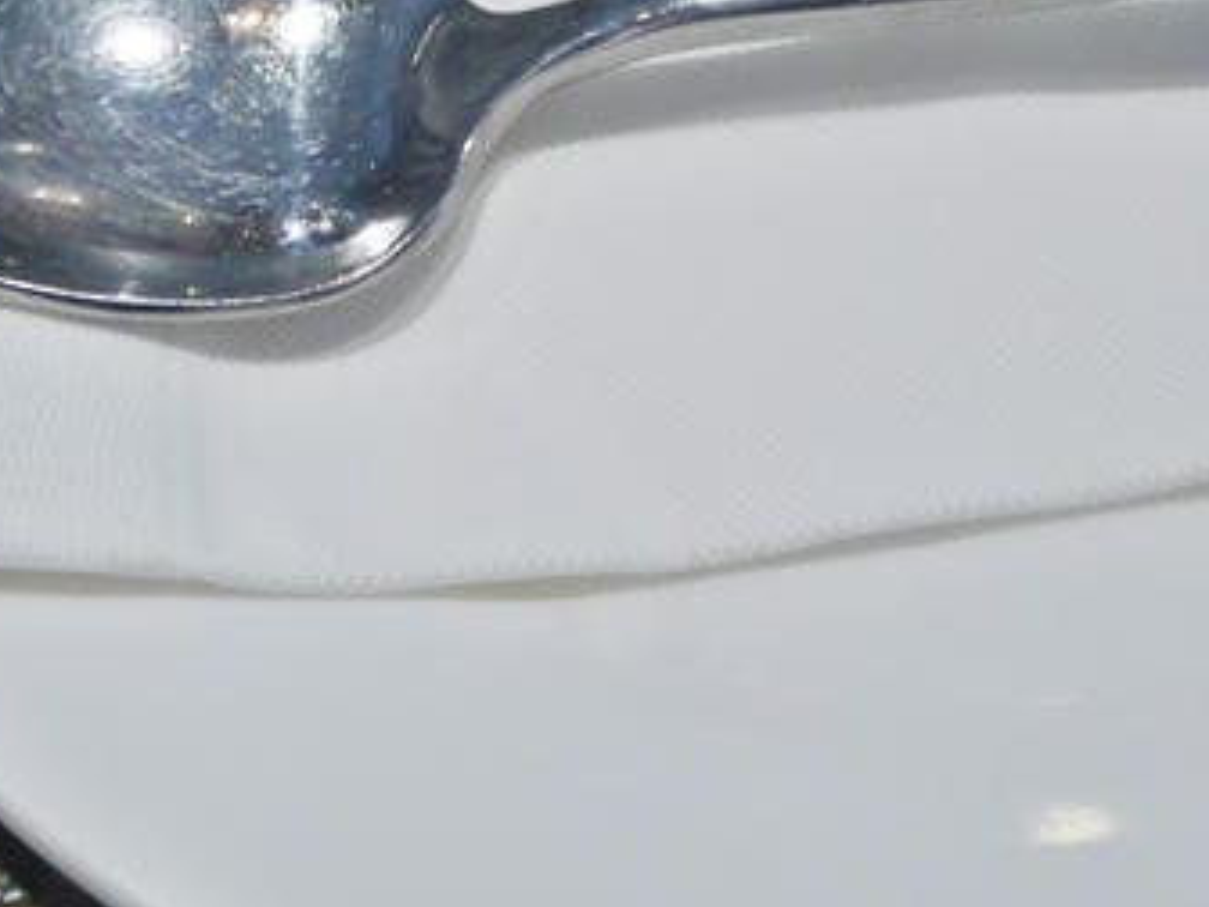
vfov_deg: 14.0
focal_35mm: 100
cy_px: -400
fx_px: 3493
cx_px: 666
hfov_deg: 19.6
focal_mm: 14
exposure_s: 1/80
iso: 160
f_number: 3.5
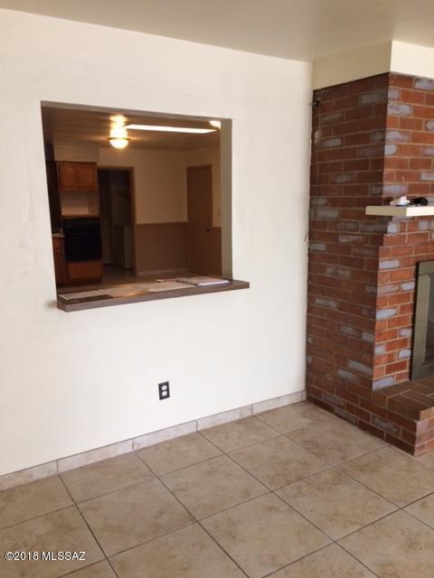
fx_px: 485
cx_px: 217
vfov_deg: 61.7
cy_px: 289
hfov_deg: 48.2
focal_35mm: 29
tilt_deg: -12.9
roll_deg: +2.3
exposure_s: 1/30
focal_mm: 4.15
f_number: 2.2
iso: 80
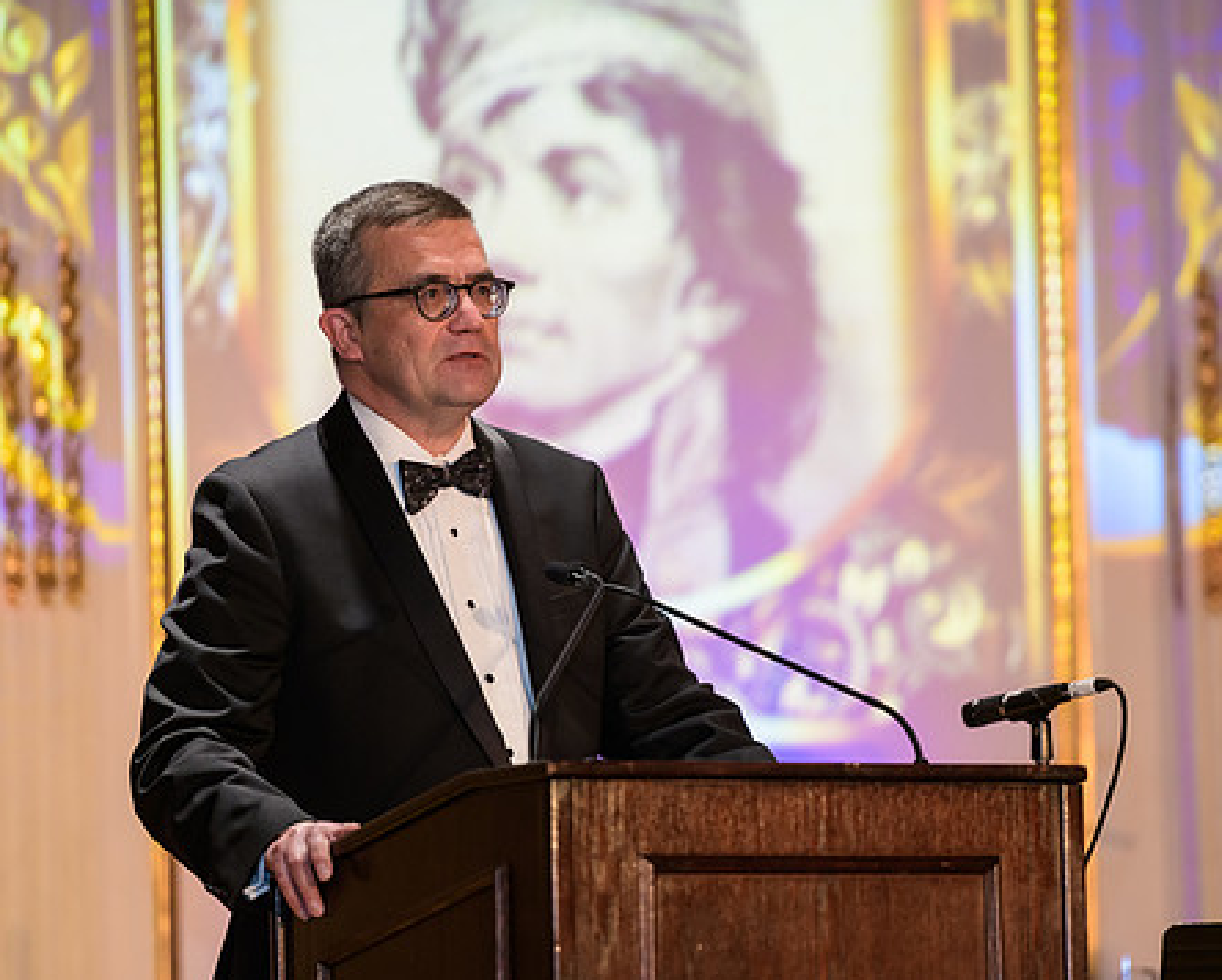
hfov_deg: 7.9
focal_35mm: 245
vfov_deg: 6.3
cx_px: 702
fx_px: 8869
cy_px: 516
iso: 1250
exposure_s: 1/125
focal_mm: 200
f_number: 3.2
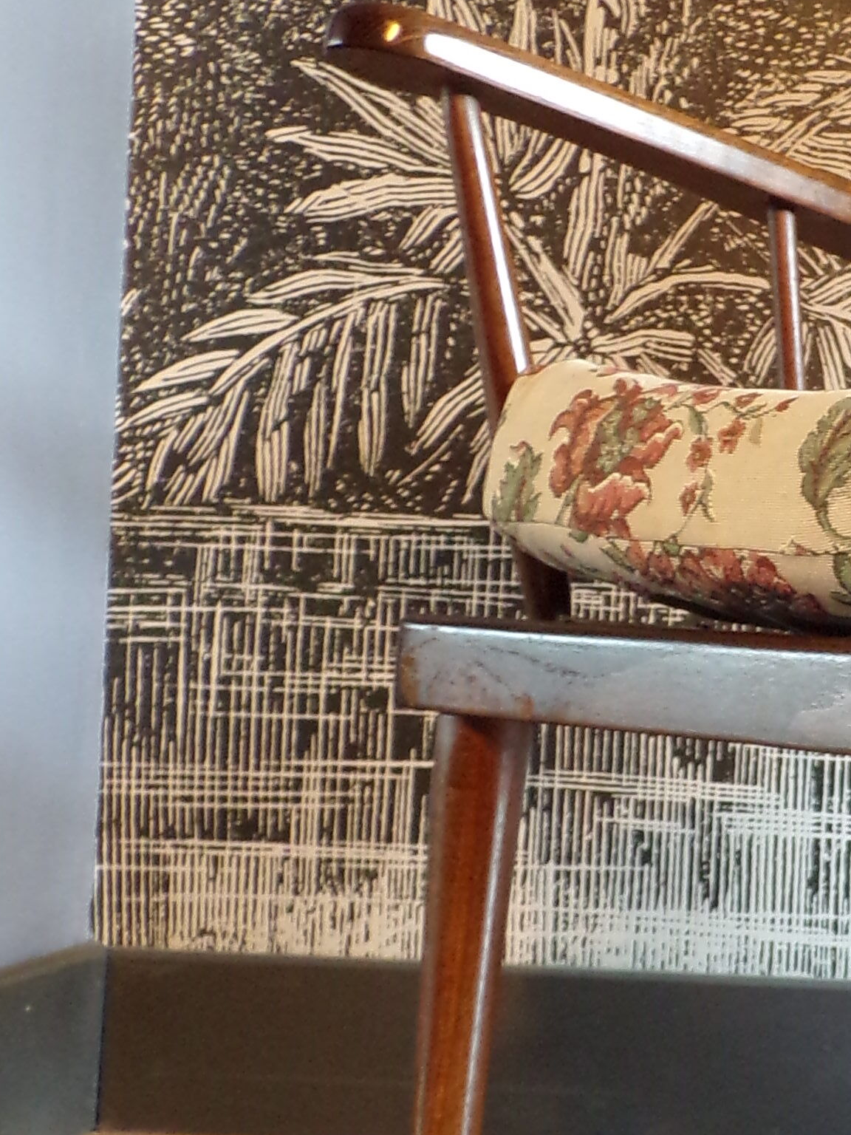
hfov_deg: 18.6
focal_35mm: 72
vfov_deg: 27.0
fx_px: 2360
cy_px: 575
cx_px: 1182
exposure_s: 1/17
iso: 245
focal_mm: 4.3
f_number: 3
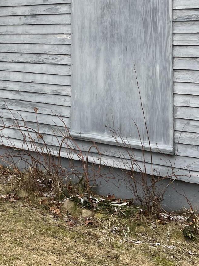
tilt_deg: +4.2
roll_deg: +1.2
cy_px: 21
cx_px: -7
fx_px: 460
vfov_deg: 30.6
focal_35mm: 60
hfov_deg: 23.3
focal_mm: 4.2
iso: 32
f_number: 1.6
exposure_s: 1/229
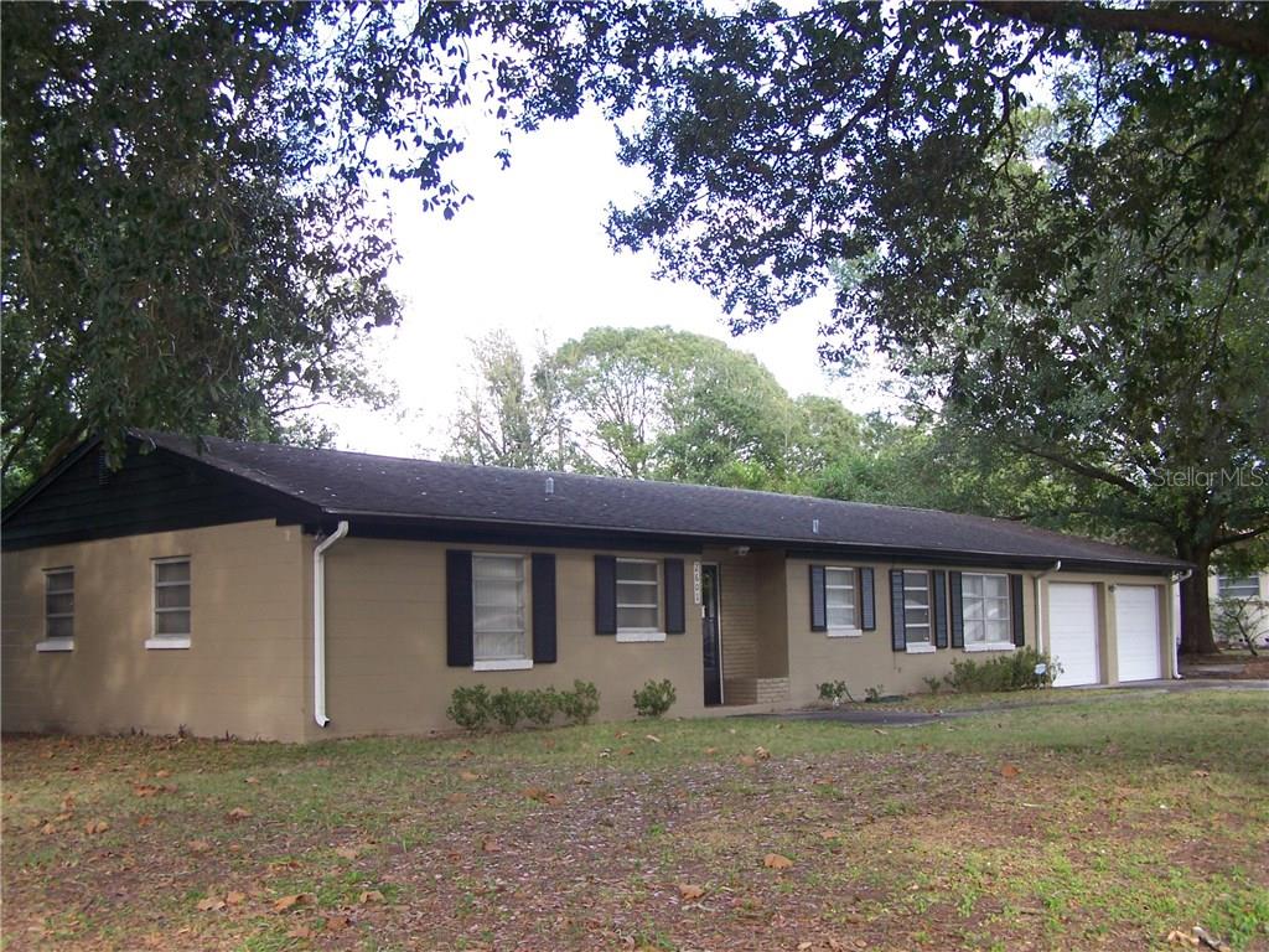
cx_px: 634
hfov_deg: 49.0
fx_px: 1393
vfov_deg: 37.7
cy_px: 476
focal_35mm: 38
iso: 80
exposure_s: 1/100
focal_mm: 6.3
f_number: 2.8
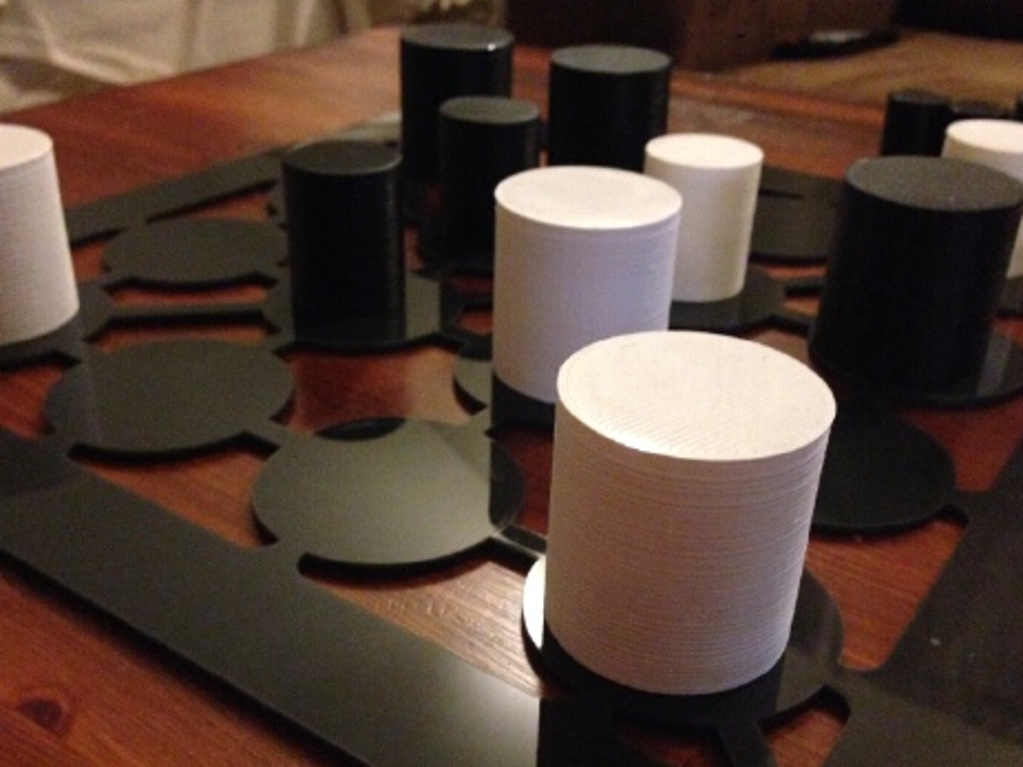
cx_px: 507
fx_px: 1123
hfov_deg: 49.0
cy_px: 416
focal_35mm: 38
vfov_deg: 37.7
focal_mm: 4.12
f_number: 2.4
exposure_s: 1/15
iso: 800
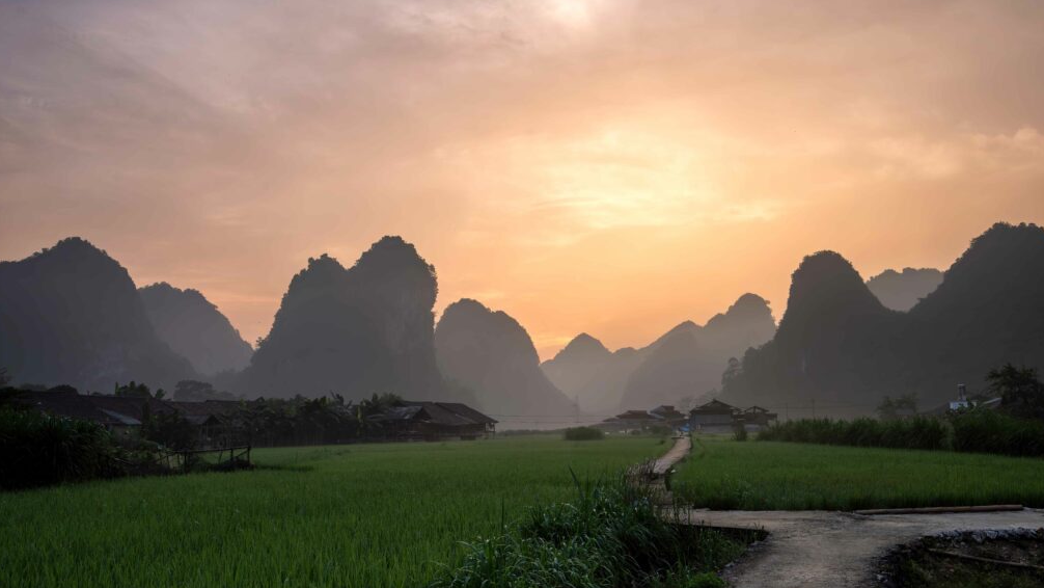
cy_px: 337
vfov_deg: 36.6
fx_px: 886
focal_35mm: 32
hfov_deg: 61.0
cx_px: 522
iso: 800
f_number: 8
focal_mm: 30
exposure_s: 1/500
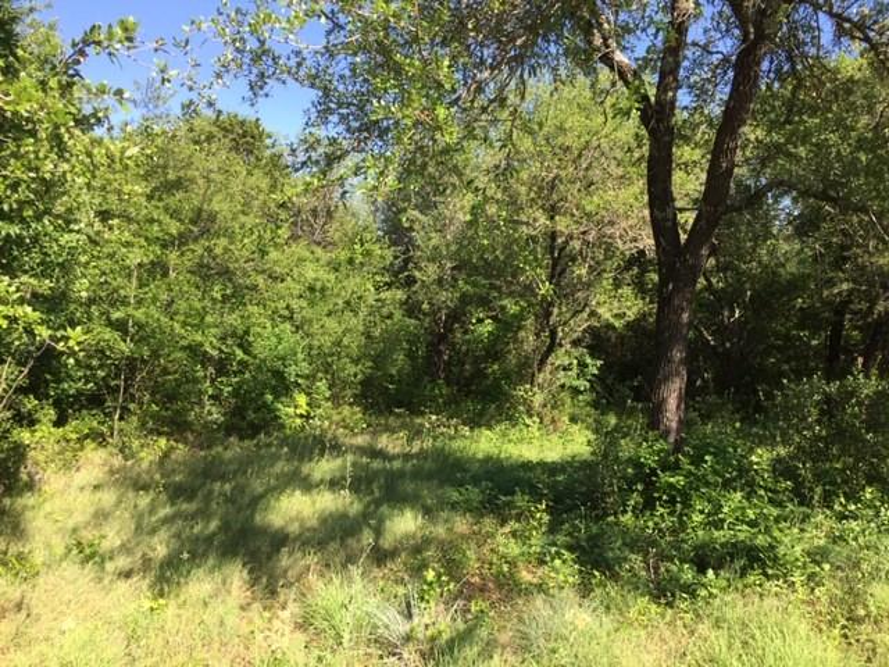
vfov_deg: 48.2
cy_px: 334
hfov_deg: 61.7
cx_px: 444
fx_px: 745
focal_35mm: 29
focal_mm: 4.15
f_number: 2.2
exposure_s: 1/628
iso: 32
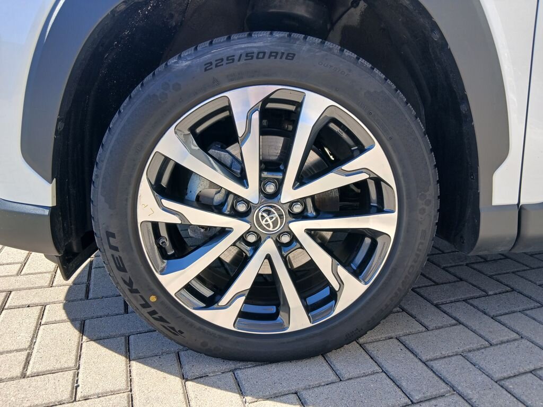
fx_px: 408
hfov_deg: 67.3
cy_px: 204
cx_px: 272
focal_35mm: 26
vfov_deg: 53.1
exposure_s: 1/120
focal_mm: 3.98
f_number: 1.8
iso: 20
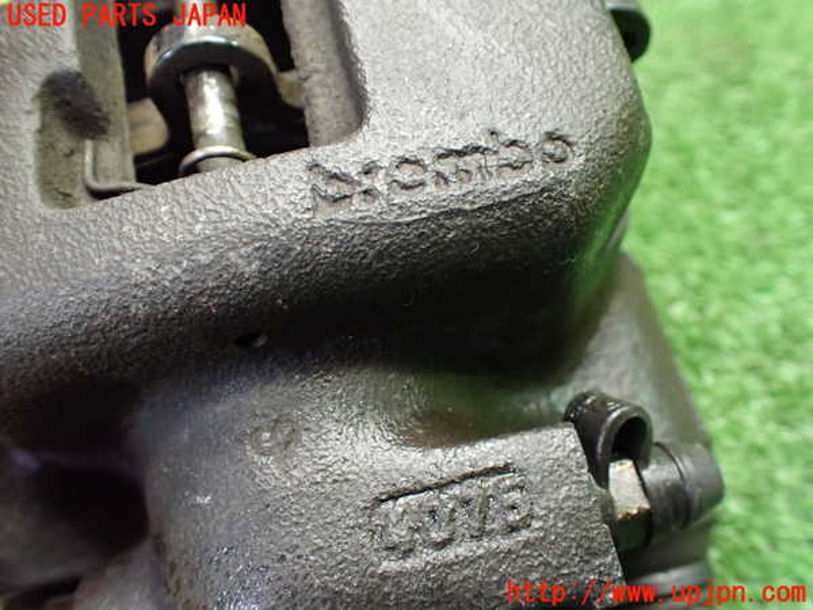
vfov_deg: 46.8
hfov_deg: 60.0
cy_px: 305
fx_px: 705
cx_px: 406
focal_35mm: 30
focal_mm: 5.4
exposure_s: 1/40
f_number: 2.3
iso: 800
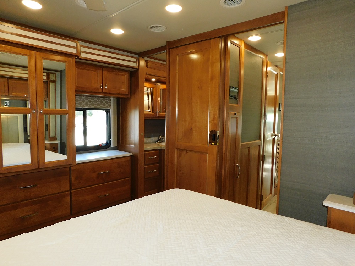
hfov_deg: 73.9
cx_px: 178
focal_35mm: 23
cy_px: 133
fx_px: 236
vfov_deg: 58.9
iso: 200
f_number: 3
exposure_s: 1/30
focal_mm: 4
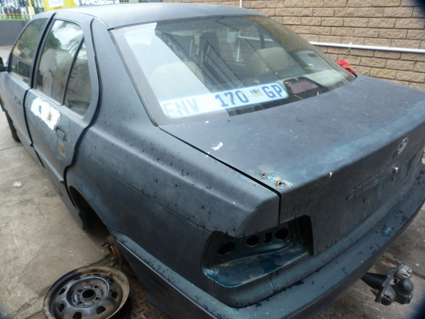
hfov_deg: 69.4
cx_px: 212
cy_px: 160
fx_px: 307
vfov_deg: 54.9
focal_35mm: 25
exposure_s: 1/80
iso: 80
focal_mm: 4.5
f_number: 2.8
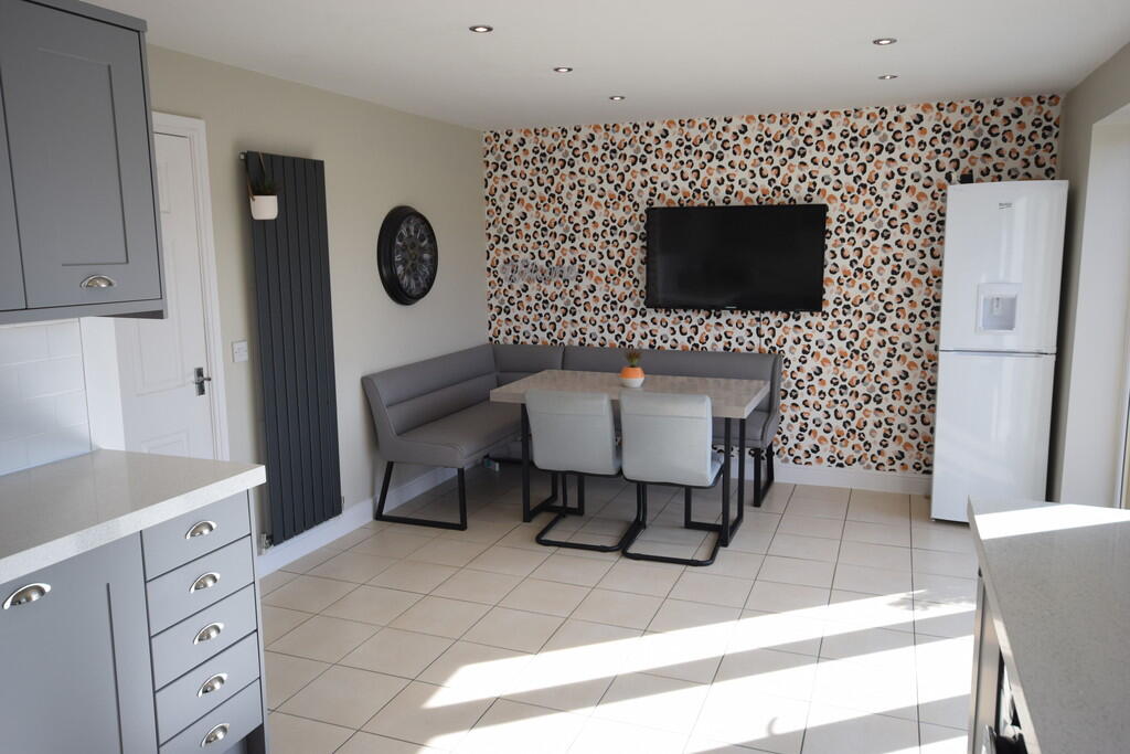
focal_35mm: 27
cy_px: 377
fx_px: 848
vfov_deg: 47.9
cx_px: 565
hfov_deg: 67.4
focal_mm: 18
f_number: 7.1
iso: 400
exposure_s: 1/200
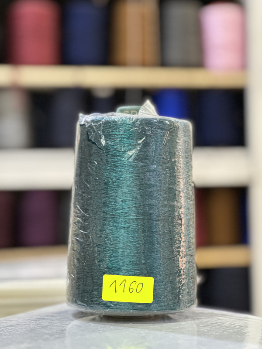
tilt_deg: +0.8
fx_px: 777
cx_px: 131
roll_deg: +0.7
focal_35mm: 77
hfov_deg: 19.1
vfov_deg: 25.3
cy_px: 174
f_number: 2.8
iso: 320
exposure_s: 1/33
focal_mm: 9
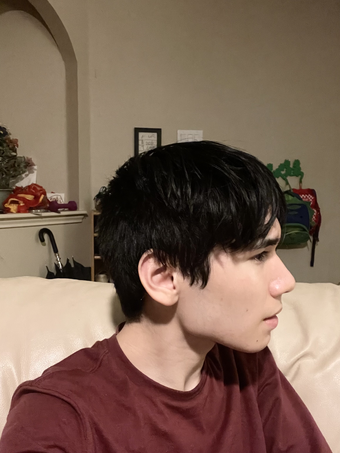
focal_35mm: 30
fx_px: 393
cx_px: 170
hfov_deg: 46.8
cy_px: 226
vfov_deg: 60.0
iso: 800
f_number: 2.2
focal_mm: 2.71
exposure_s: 1/15
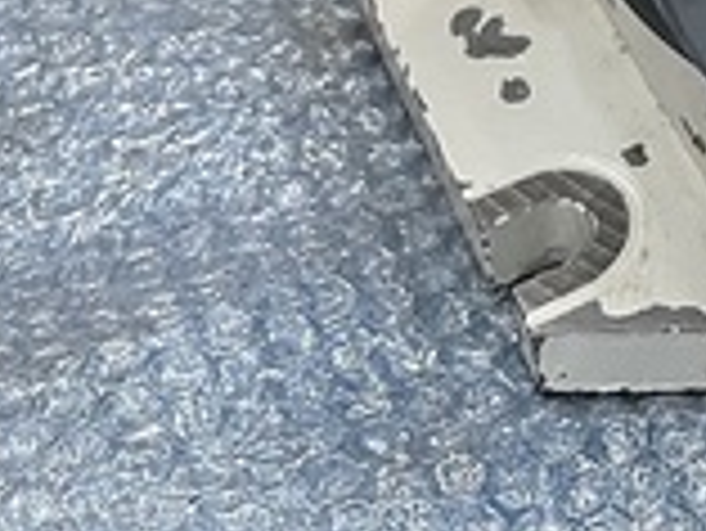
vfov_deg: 12.3
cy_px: -544
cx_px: 1093
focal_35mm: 106
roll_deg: +0.0
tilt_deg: -31.0
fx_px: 2164
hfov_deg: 16.7
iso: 125
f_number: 1.6
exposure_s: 1/69
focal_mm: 5.1
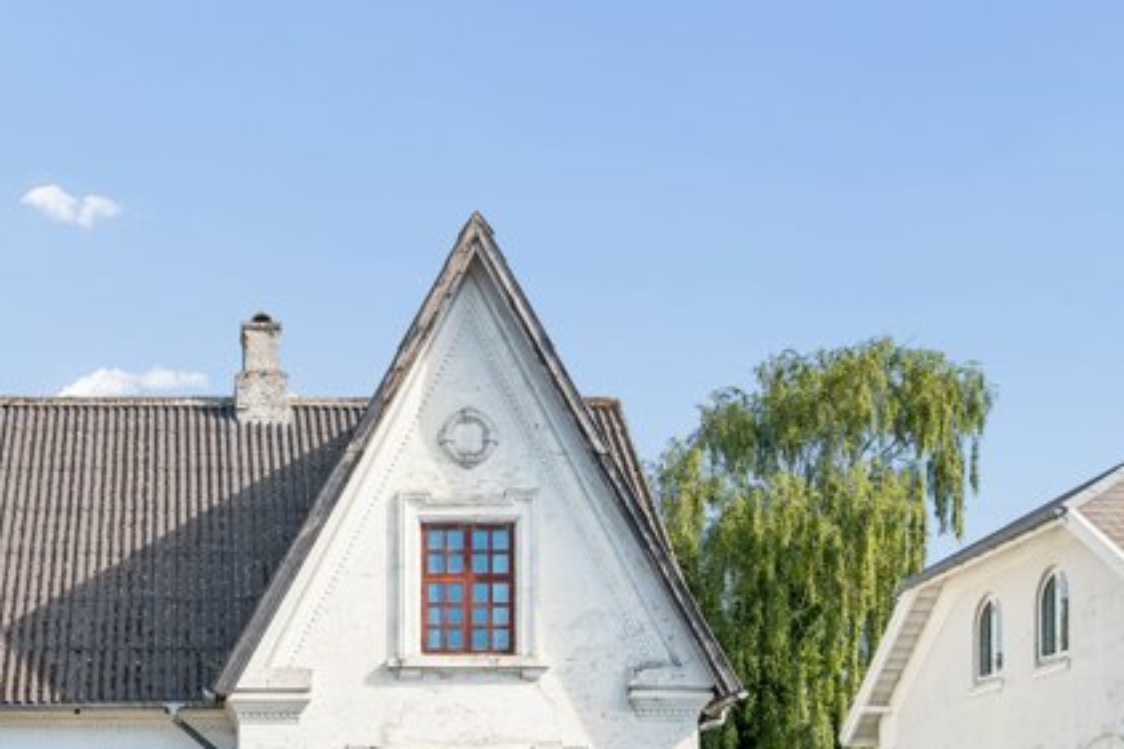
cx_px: 200
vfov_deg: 24.0
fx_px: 1716
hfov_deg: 34.9
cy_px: 665
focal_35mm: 55
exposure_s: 1/320
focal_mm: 29
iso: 160
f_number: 6.3
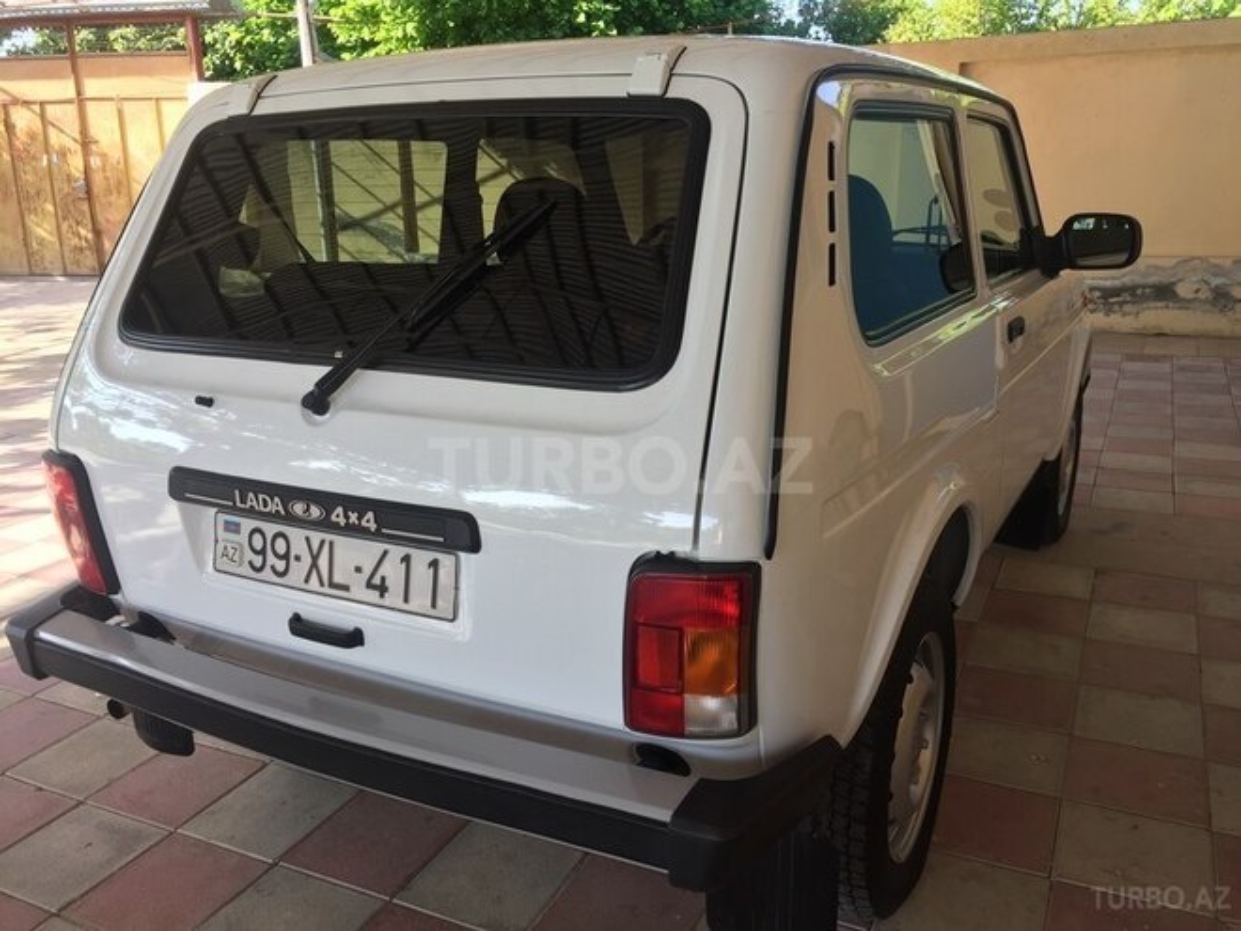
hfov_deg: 61.7
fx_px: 1040
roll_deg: +0.9
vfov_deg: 48.2
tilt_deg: -16.1
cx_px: 620
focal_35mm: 29
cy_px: 466
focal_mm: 4.15
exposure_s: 1/143
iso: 32
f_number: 2.2
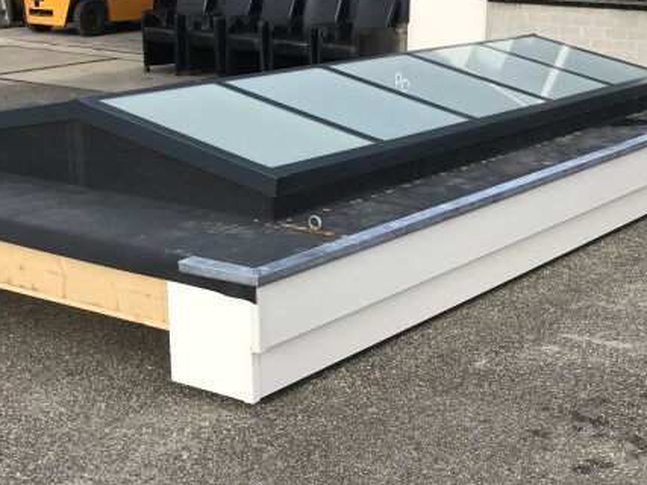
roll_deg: +0.2
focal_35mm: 63
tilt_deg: -20.0
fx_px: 1177
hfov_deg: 30.7
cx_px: 383
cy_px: 391
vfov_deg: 22.9
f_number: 1.8
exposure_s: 1/798
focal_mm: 3.99
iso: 20
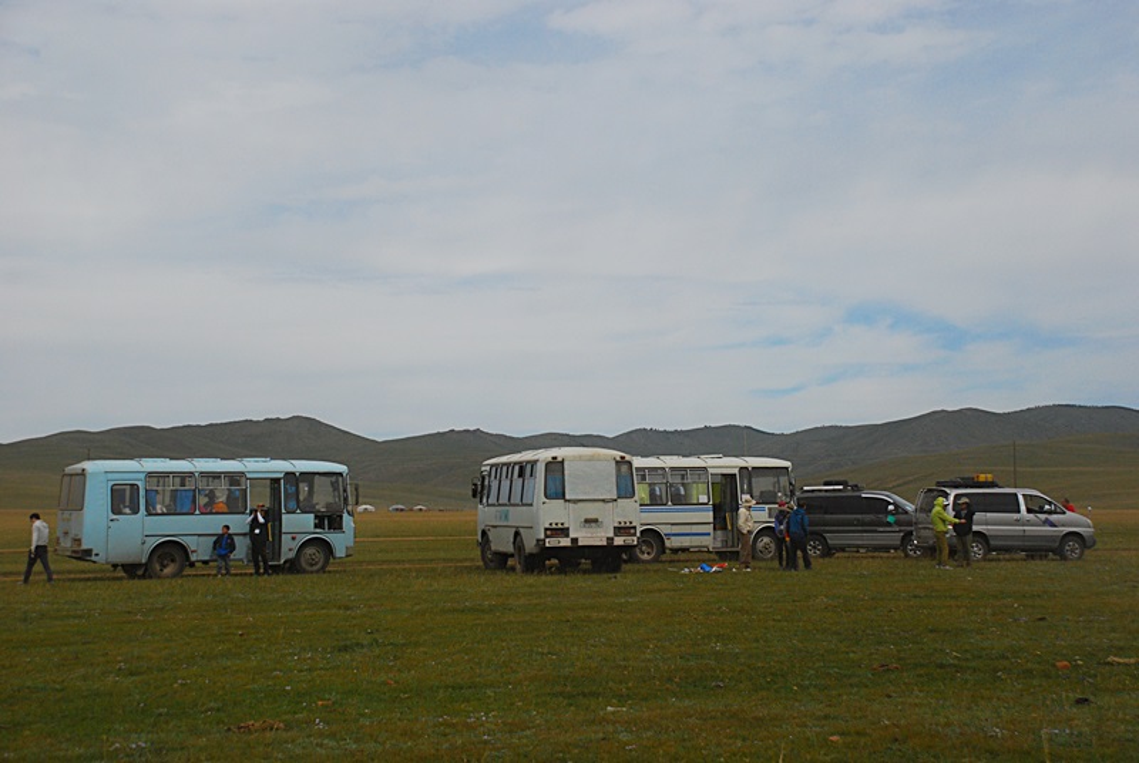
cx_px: 570
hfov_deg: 33.4
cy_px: 382
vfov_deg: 22.7
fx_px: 1901
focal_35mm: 60
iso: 400
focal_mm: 40
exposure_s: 1/2000
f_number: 6.3
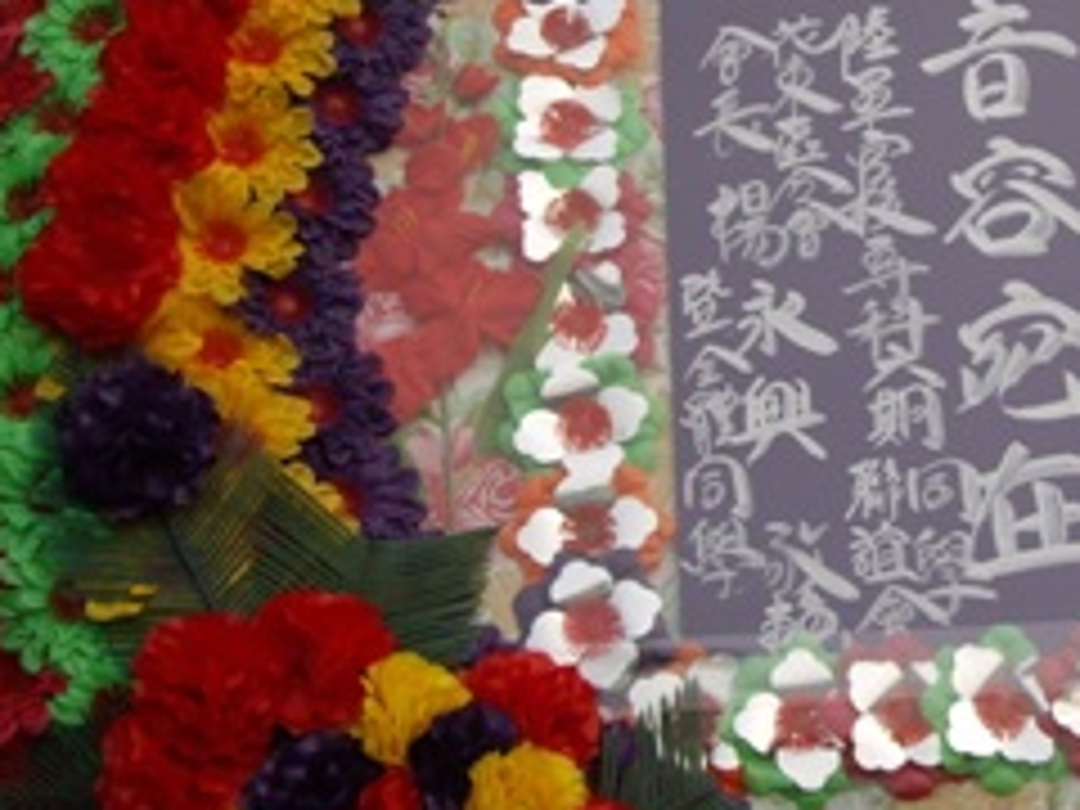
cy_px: 245
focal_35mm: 87
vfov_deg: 16.9
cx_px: 1008
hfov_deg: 21.9
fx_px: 2714
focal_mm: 7.9
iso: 64
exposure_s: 1/125
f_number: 8
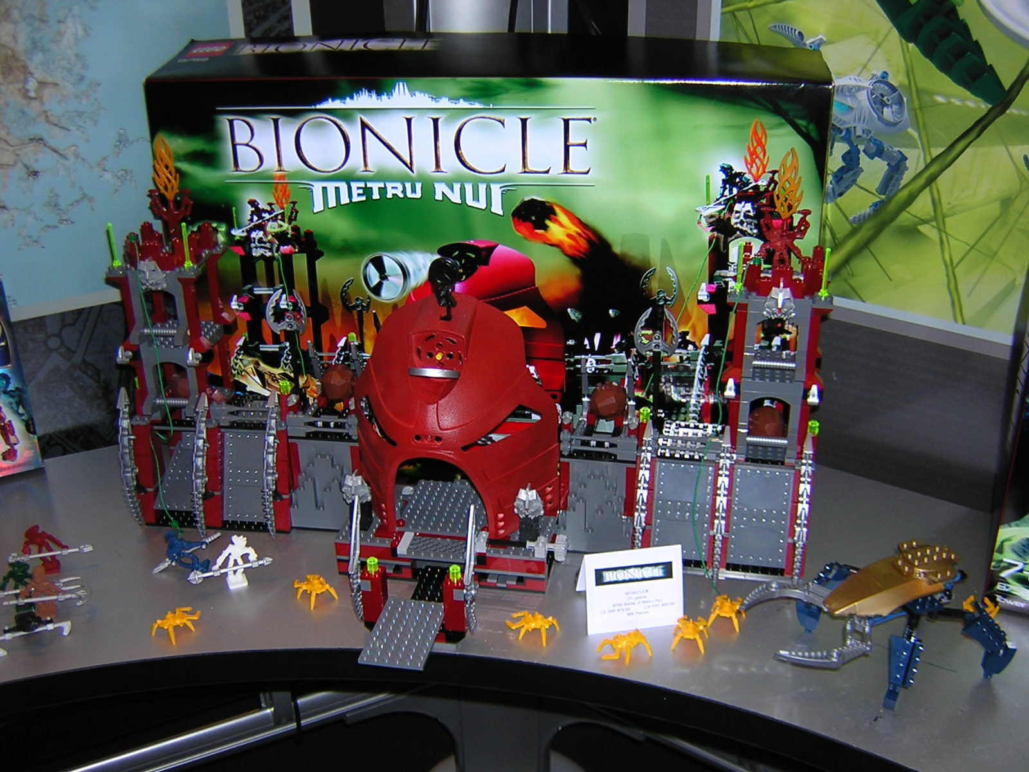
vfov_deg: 39.7
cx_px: 514
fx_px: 1070
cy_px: 386
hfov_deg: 51.4
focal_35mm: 36
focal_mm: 4.7
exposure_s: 1/60.1
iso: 100
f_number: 2.6
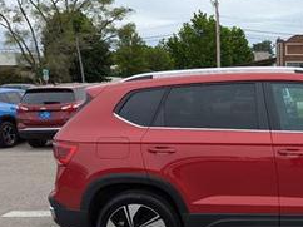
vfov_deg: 28.5
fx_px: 437
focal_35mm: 50
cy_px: 179
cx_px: 285
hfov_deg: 35.4
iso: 35
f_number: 1.85
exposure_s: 1/500
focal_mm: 6.81
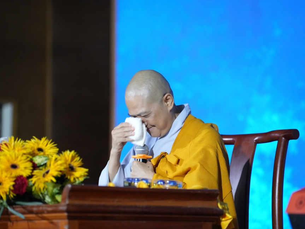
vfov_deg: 9.1
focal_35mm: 163
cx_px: 150
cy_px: 115
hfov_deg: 12.1
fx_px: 1436
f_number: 3.2
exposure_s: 1/100
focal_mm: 150
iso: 5000
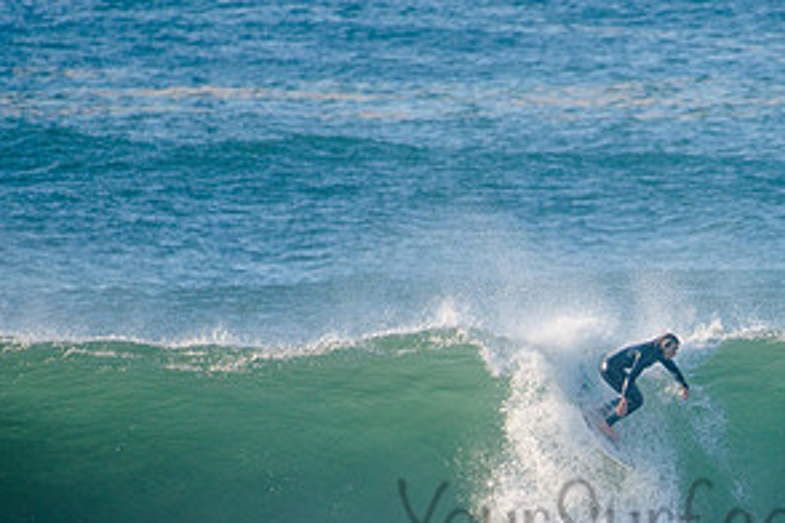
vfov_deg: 1.4
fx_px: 21542
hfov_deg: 2.1
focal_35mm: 988
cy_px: 498
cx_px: 673
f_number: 5.6
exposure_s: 1/1600
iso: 280
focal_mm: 500
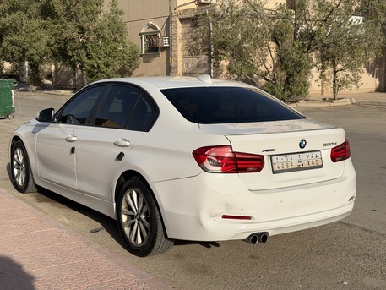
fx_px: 535
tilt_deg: -8.9
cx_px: 193
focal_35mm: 48
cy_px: 145
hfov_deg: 39.6
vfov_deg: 30.3
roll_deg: +0.5
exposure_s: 1/7874
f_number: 1.78
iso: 64
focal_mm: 6.76
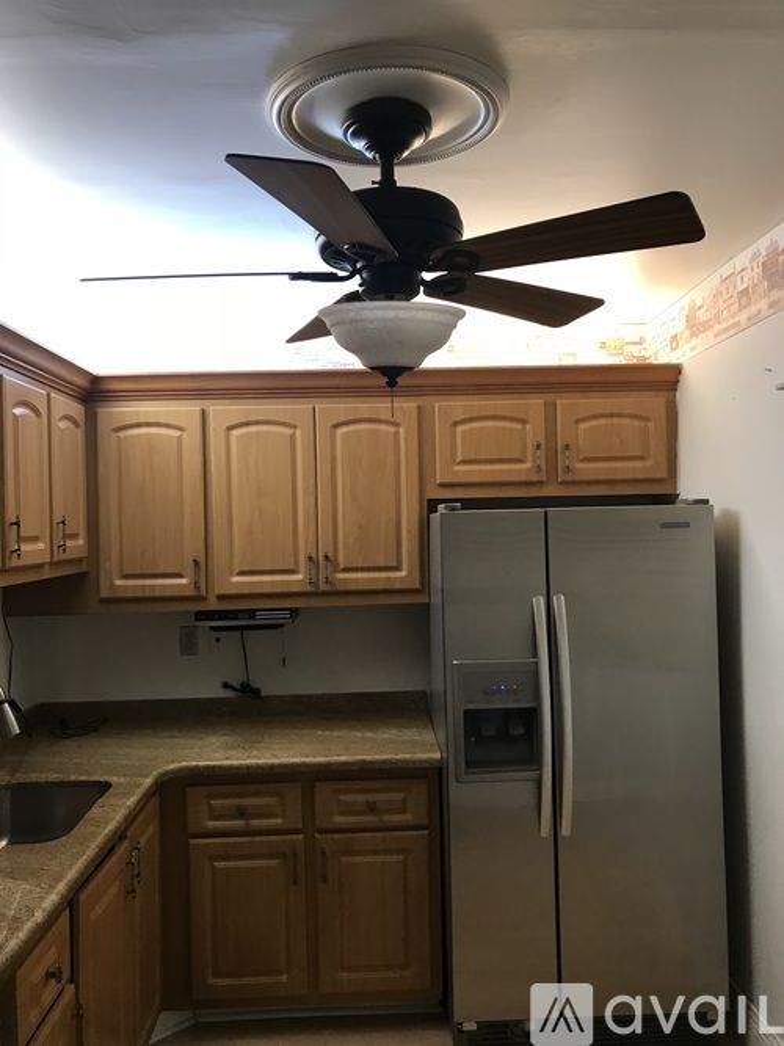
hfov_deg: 49.7
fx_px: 846
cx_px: 392
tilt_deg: +0.5
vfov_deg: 63.5
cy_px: 523
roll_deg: +1.0
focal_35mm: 28
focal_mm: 3.99
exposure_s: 1/30
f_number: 1.8
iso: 40
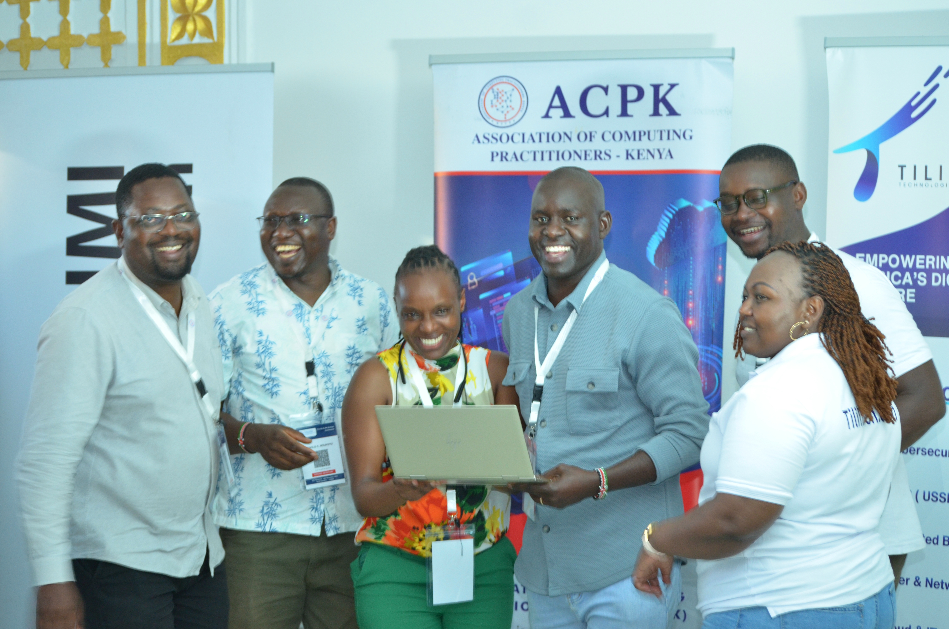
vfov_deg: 16.5
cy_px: 314
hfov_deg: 24.7
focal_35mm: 82
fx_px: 2170
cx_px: 474
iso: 800
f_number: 4
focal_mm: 55
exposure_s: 1/60
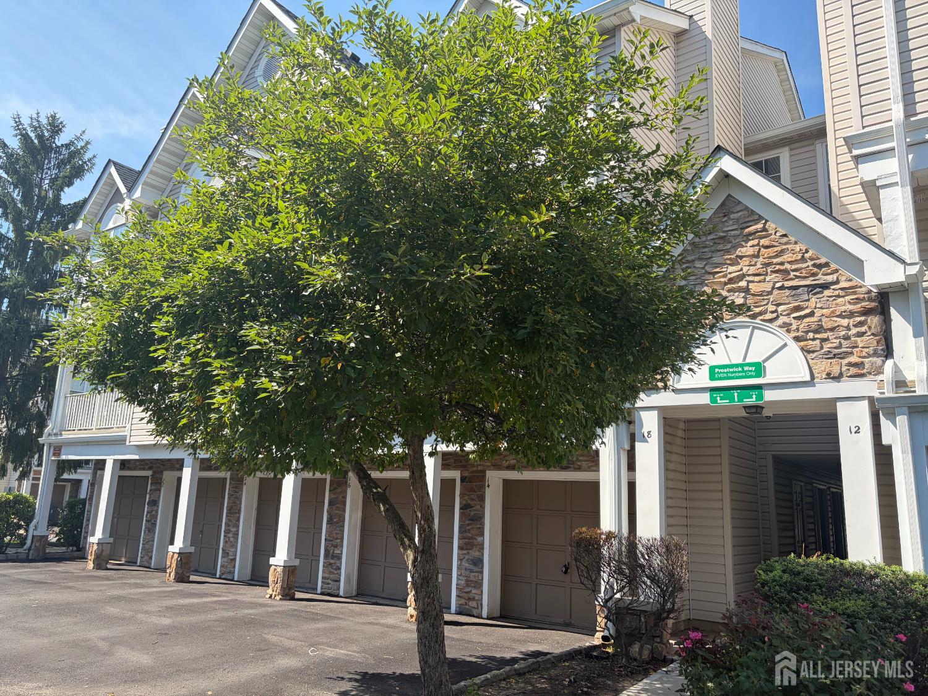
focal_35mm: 26
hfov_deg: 67.3
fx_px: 697
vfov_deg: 53.1
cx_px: 464
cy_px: 348
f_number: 1.6
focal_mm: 5.96
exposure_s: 1/1451
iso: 50
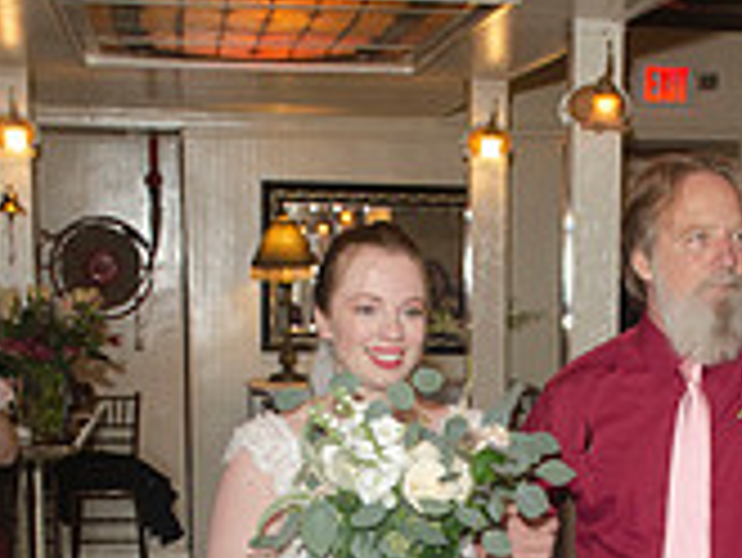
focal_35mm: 102
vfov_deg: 14.0
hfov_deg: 19.2
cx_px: 517
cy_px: 702
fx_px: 2188
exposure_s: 1/80
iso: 400
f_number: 3.8
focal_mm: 26
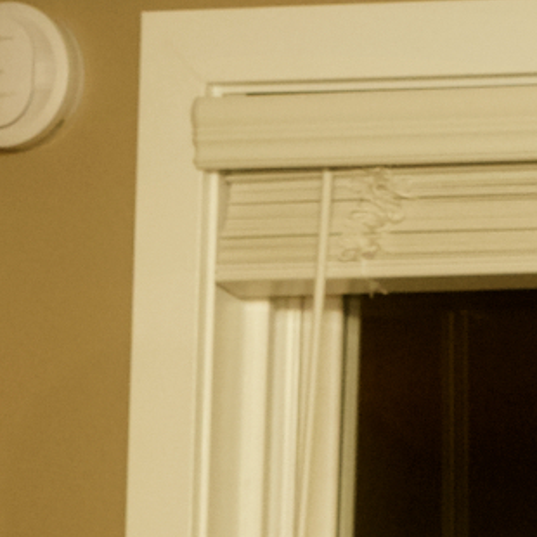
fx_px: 5195
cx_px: 307
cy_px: 885
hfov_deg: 5.9
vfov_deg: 5.8
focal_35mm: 296
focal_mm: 50
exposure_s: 1/60
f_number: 4
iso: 3200
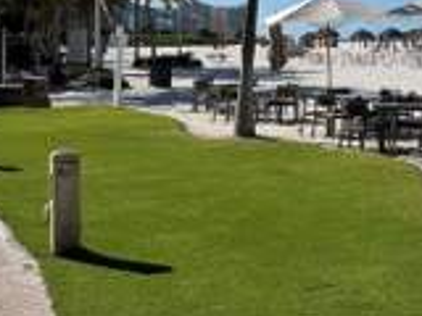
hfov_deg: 25.9
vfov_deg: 19.8
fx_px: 878
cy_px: 0
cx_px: 404
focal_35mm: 72
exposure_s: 1/9009
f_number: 1.78
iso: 80
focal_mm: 6.76
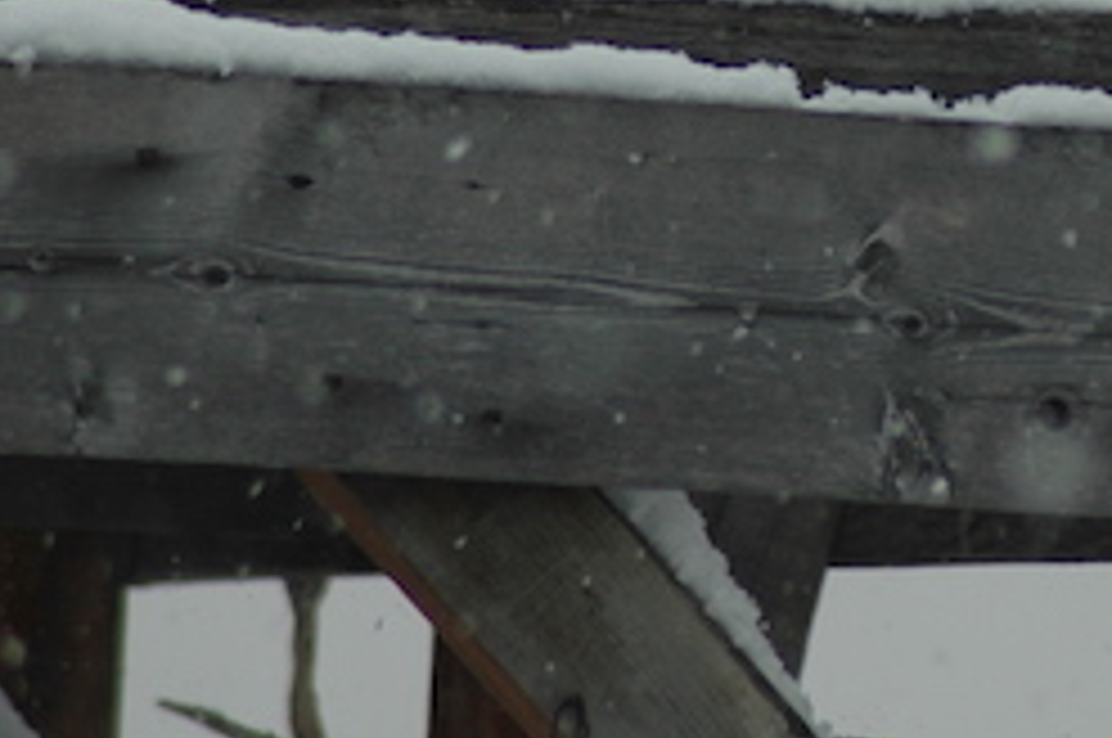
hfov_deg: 2.0
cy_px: -137
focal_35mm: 1015
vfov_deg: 1.4
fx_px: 31311
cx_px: 1017
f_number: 5
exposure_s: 1/800
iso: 200
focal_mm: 220
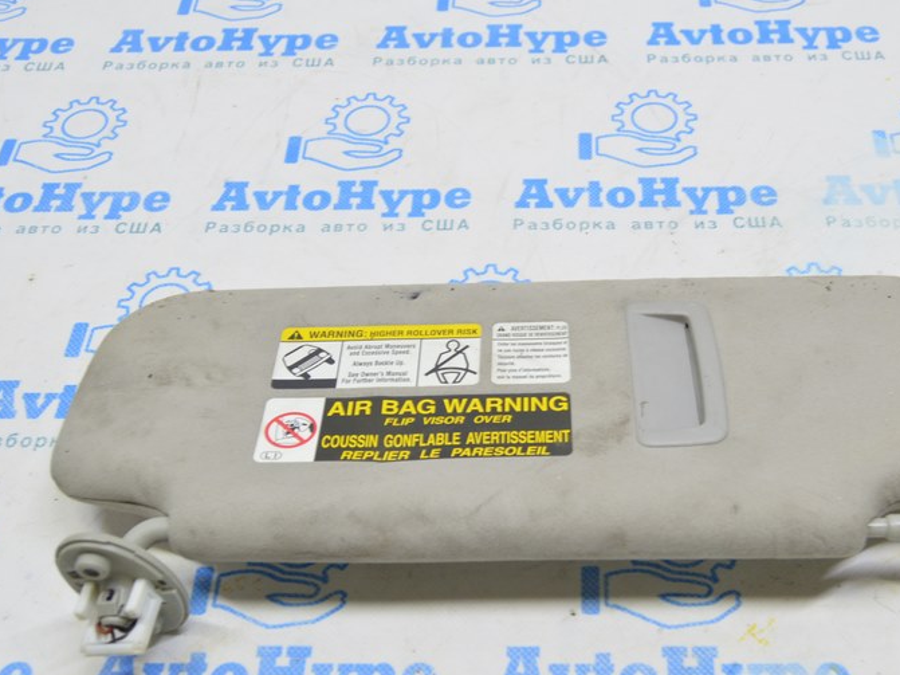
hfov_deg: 42.7
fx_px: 1144
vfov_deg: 32.9
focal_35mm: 44
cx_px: 542
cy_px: 350
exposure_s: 1/20
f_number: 5.6
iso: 400
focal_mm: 20
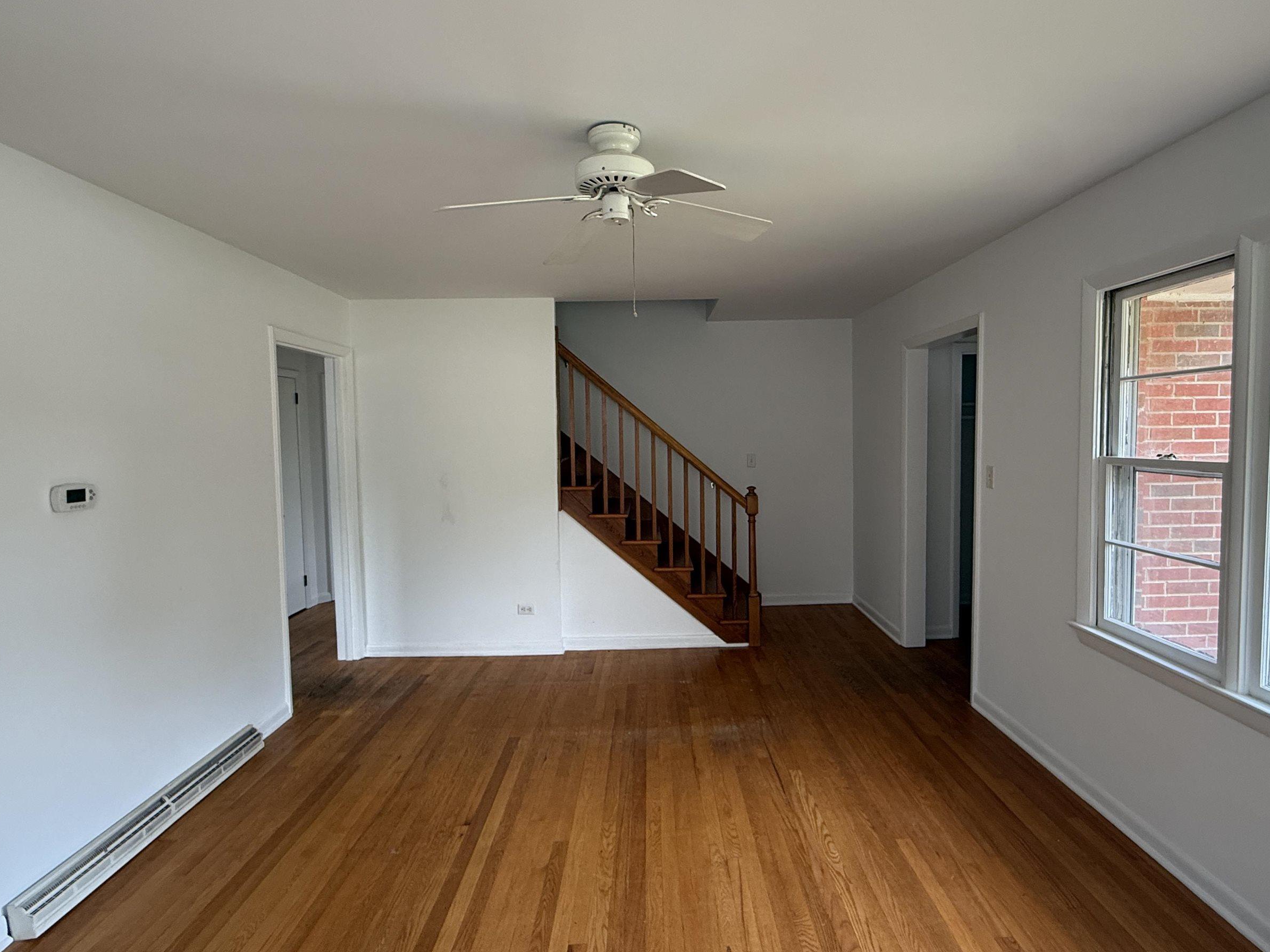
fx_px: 660
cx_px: 673
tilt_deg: -3.9
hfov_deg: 87.7
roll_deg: +1.3
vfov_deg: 71.6
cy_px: 468
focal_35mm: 18
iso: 160
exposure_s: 1/99
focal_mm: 2.22
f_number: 2.2
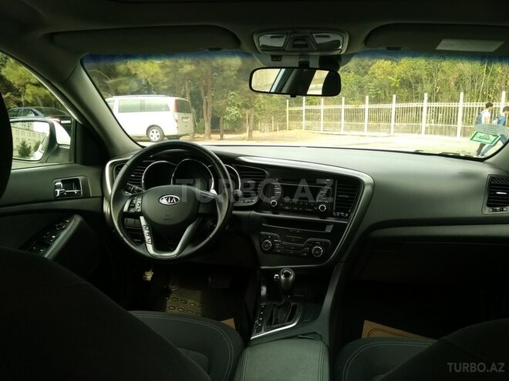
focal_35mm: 21
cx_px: 254
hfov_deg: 79.0
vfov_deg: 63.4
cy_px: 190
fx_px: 309
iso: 100
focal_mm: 3.57
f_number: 2
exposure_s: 1/105
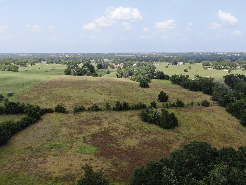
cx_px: 123
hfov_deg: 47.9
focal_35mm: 39
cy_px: 92
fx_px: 277
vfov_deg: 36.8
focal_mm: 6.77
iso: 100
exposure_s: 1/640
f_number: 3.4
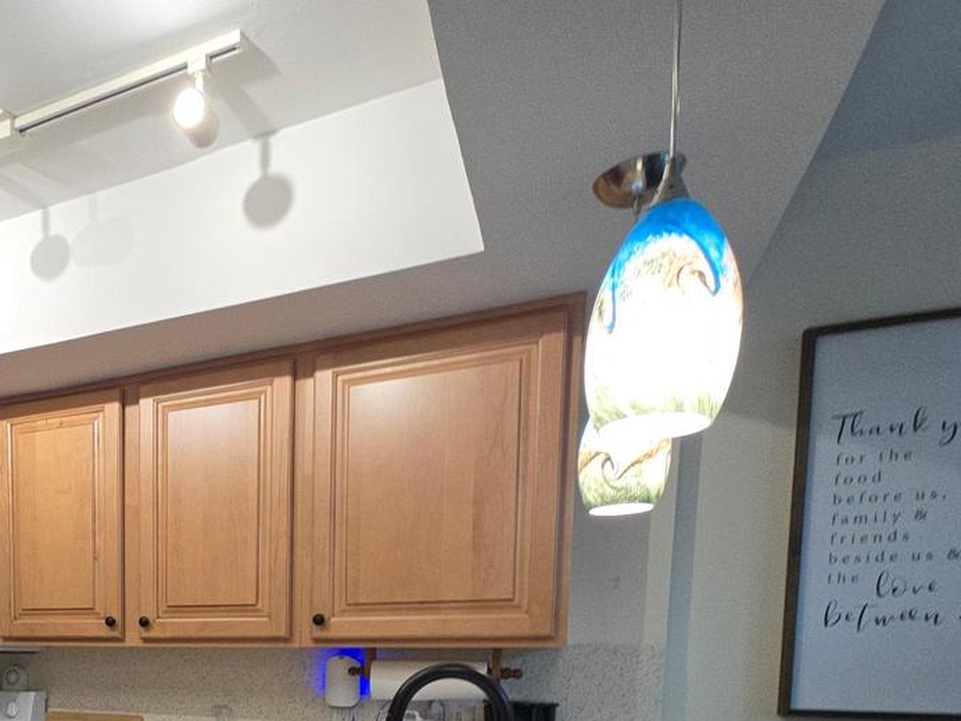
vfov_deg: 44.6
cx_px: 107
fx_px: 750
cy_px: 702
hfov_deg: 56.8
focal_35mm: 27
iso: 64
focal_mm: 2.2
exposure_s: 1/60
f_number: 2.2
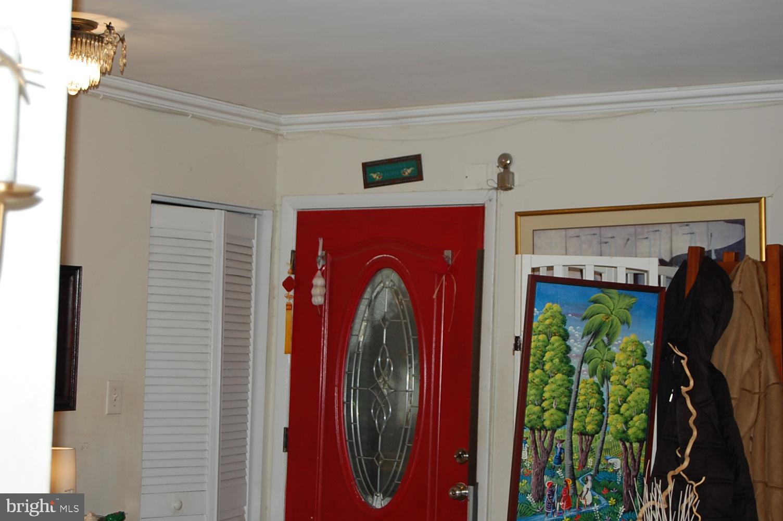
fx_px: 1499
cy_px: 260
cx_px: 392
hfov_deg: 29.3
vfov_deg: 19.7
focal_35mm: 69
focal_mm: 46
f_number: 5.3
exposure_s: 1/60
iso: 400
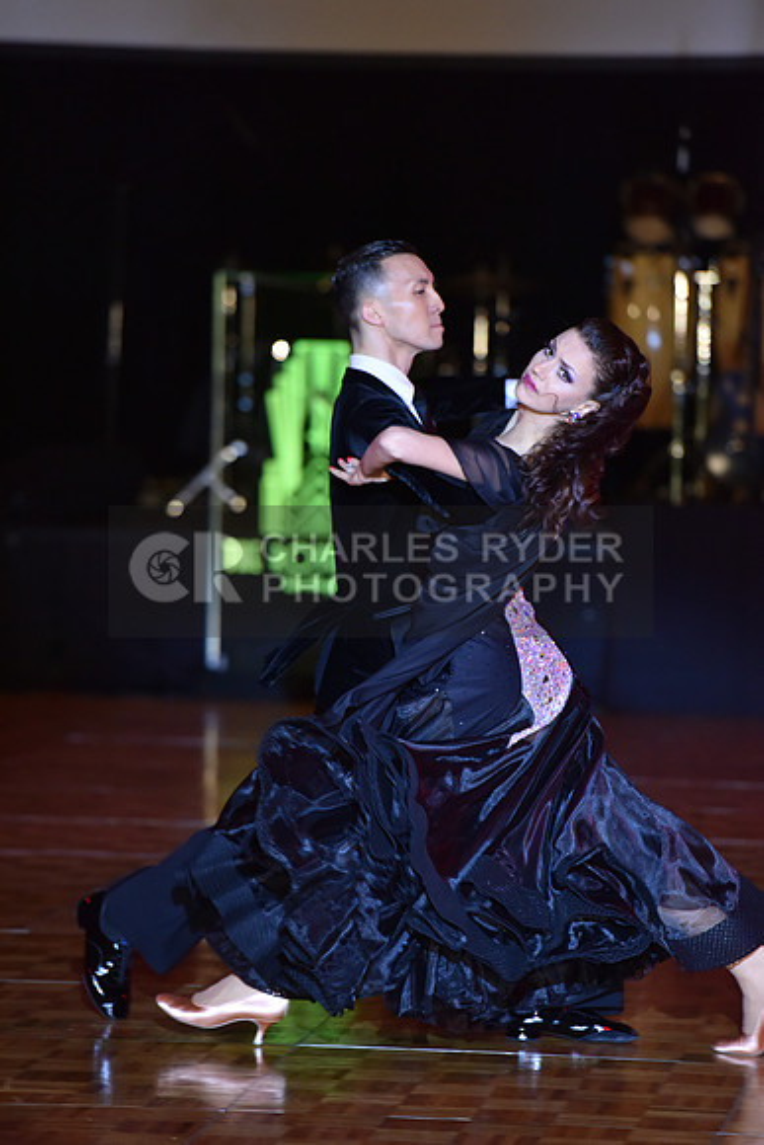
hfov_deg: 6.9
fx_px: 6362
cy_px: 572
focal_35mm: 200
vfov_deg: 10.3
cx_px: 382
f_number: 3.2
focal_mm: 200
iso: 2000
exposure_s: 1/250
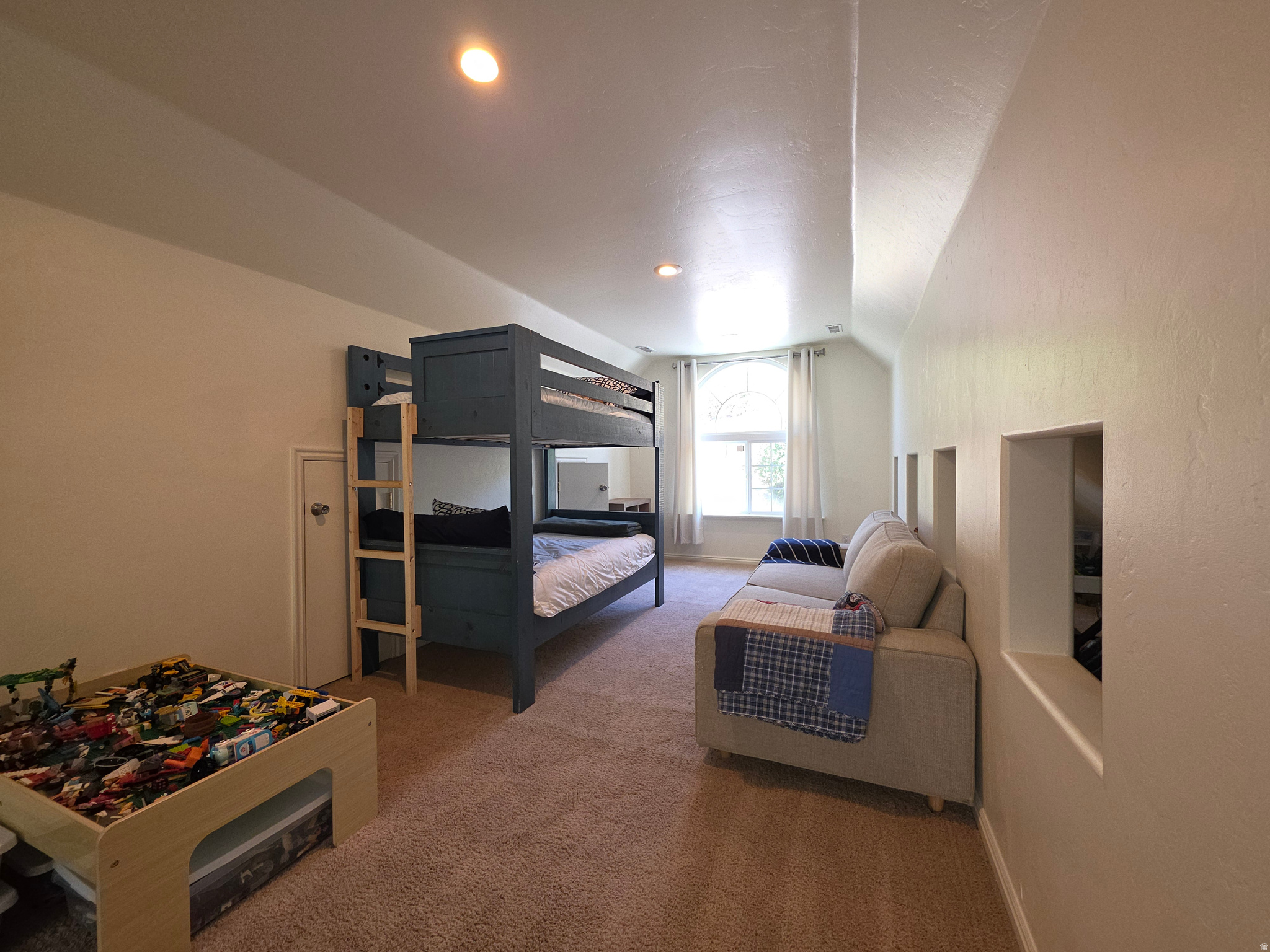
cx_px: 635
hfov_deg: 106.2
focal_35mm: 13
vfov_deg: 89.9
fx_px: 477
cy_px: 476
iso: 80
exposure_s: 1/60
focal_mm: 2.2
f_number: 1.9
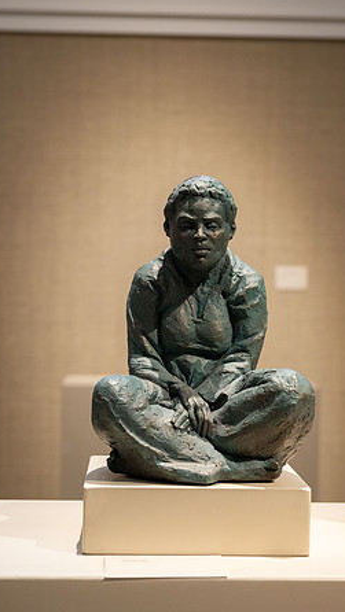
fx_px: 1203
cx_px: 186
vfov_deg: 28.6
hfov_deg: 16.3
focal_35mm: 74
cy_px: 306
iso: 2000
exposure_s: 1/60
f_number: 5.6
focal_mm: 70
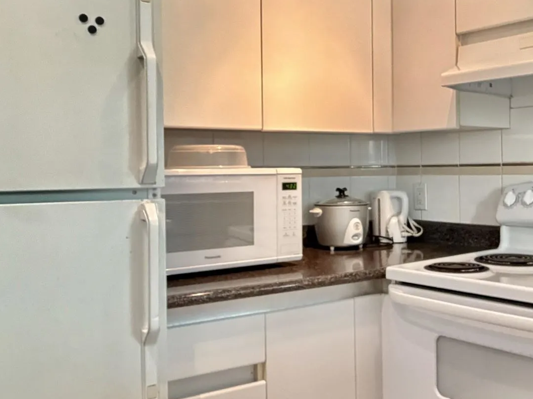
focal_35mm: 40
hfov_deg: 46.1
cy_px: 171
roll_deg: +0.9
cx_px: 356
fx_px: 616
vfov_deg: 35.9
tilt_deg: -0.9
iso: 1000
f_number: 2.2
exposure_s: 1/60
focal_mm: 2.22
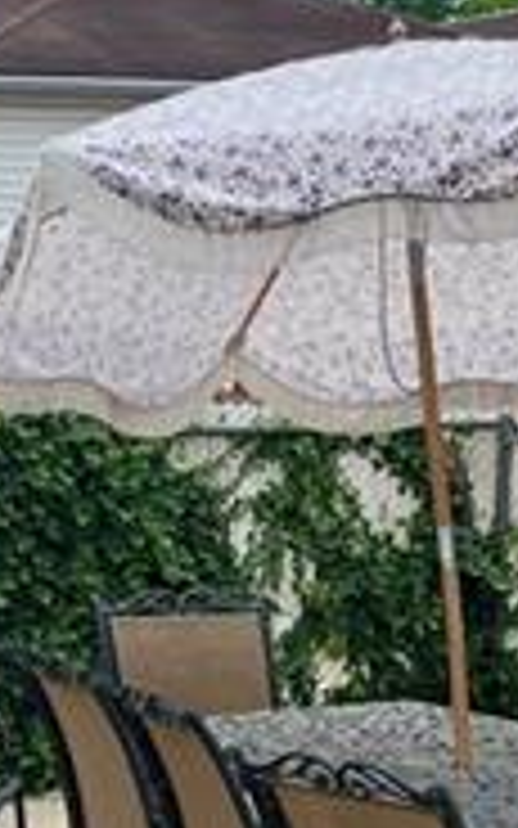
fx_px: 2598
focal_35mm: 115
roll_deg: +0.1
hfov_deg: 11.4
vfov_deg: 18.0
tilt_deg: -9.3
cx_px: 149
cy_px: 670
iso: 50
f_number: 1.6
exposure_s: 1/3311
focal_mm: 5.1
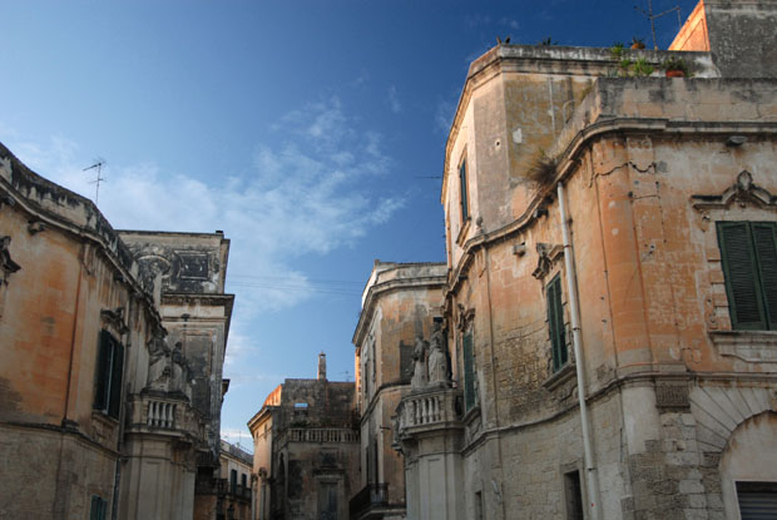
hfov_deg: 49.5
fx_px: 843
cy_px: 260
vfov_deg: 34.3
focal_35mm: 39
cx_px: 388
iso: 200
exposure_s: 1/30
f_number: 4
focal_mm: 26
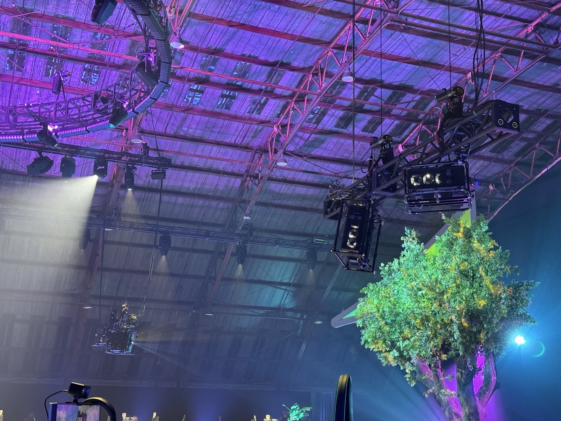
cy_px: 210
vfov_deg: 30.3
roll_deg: -1.7
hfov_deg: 39.7
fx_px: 778
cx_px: 280
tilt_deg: +14.2
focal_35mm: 48
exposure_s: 1/40
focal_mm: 6.76
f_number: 1.78
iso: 500
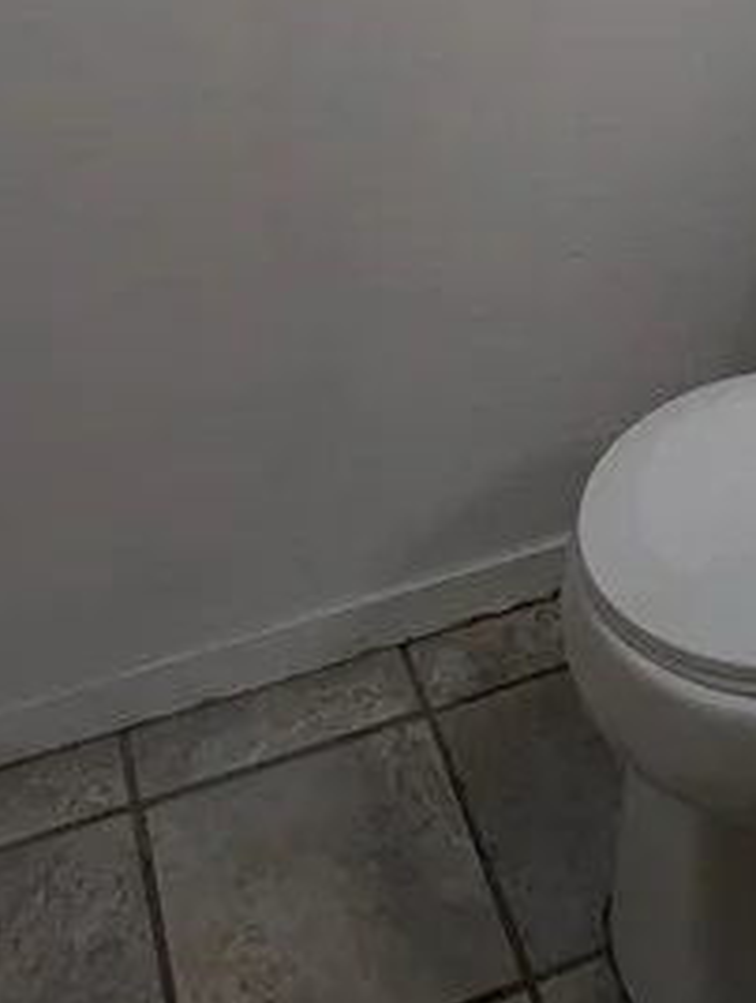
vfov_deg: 21.6
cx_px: 533
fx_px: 1771
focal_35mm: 61
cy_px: -762
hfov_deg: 23.9
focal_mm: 2.35
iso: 31
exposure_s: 1/30
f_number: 2.2
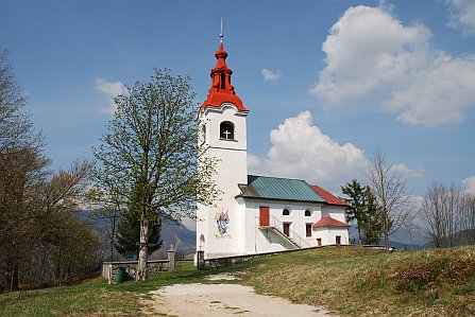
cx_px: 238
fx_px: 357
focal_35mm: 27
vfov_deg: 48.0
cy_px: 158
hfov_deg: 67.3
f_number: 10
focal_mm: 18
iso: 125
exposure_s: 1/250
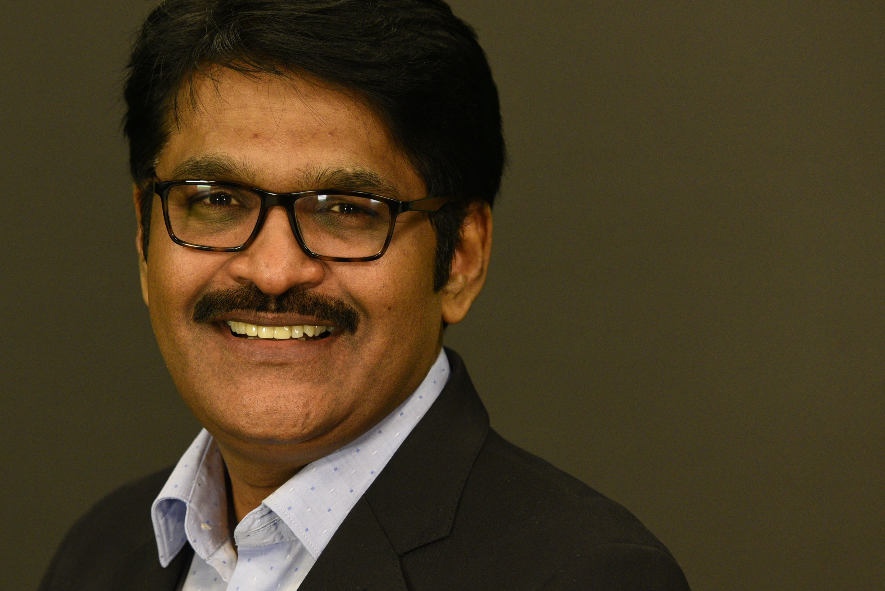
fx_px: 6615
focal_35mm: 269
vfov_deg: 5.1
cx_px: 278
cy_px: 316
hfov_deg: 7.6
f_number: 3.5
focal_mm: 165
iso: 1250
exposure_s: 1/320
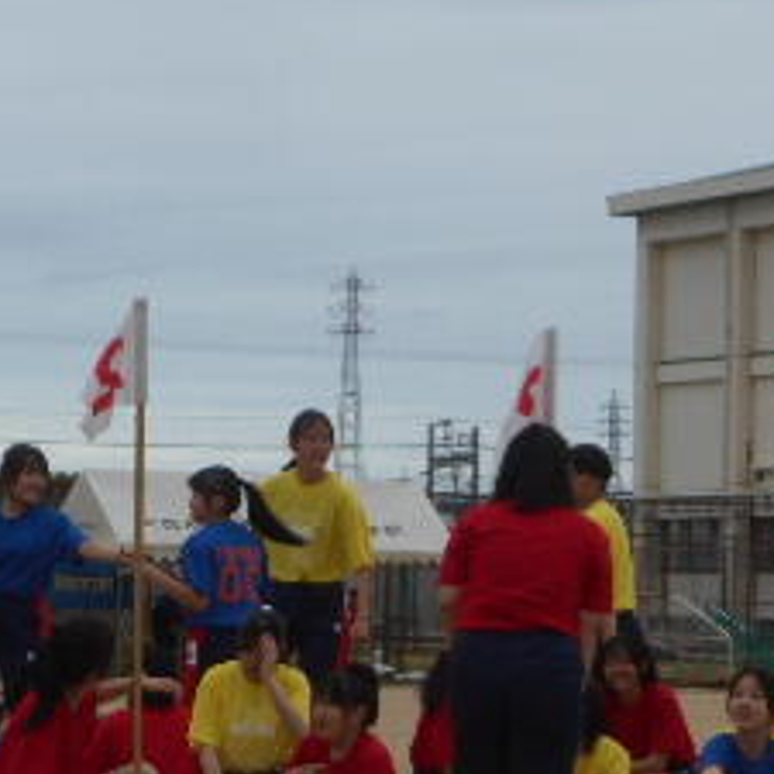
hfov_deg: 9.1
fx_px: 4832
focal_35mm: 191
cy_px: 499
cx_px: 165
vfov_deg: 9.2
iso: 80
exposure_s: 1/500
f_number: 5.8
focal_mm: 13.5
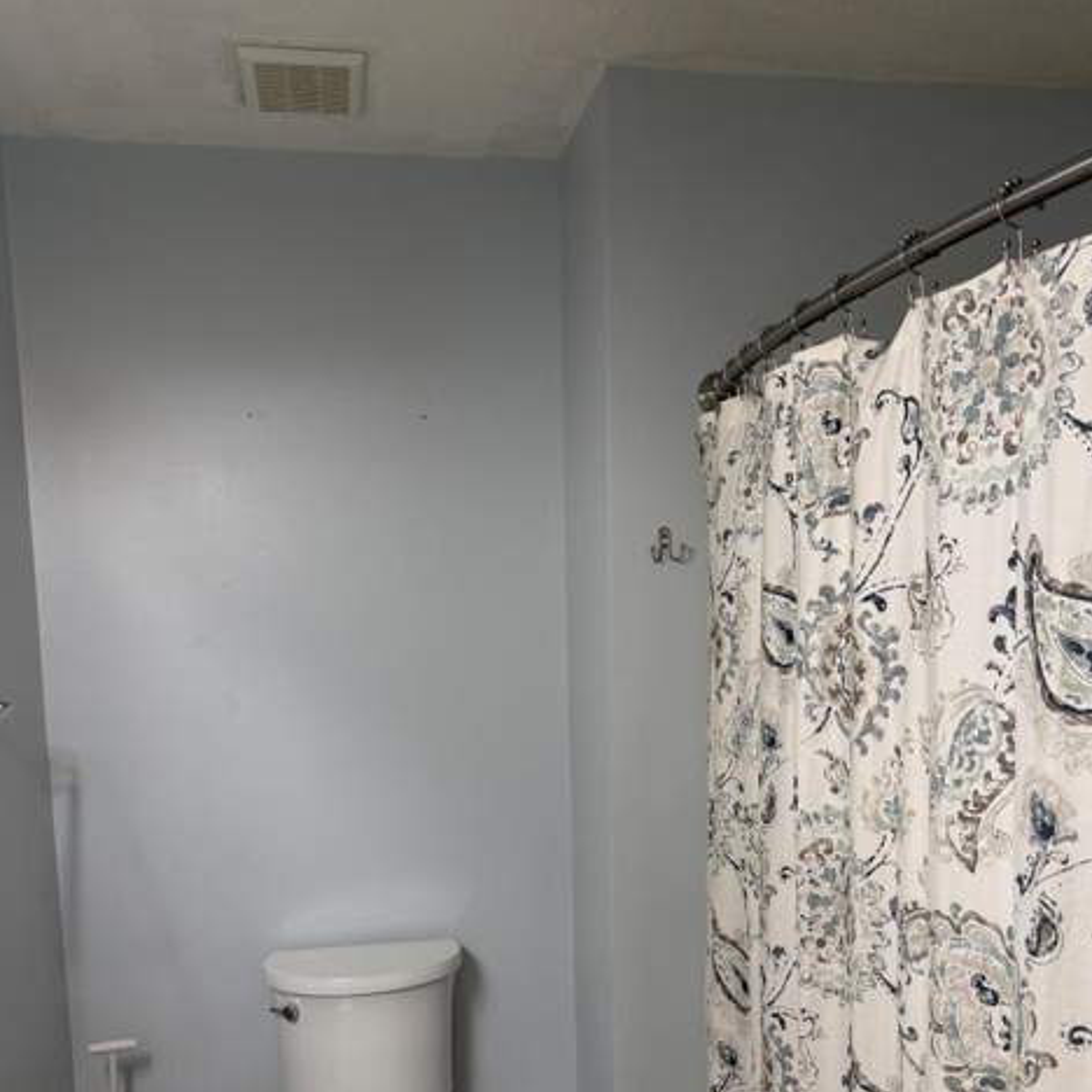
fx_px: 1035
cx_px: 539
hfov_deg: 55.6
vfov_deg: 54.8
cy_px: 705
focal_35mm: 29
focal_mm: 6.76
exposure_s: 1/120
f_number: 1.78
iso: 125
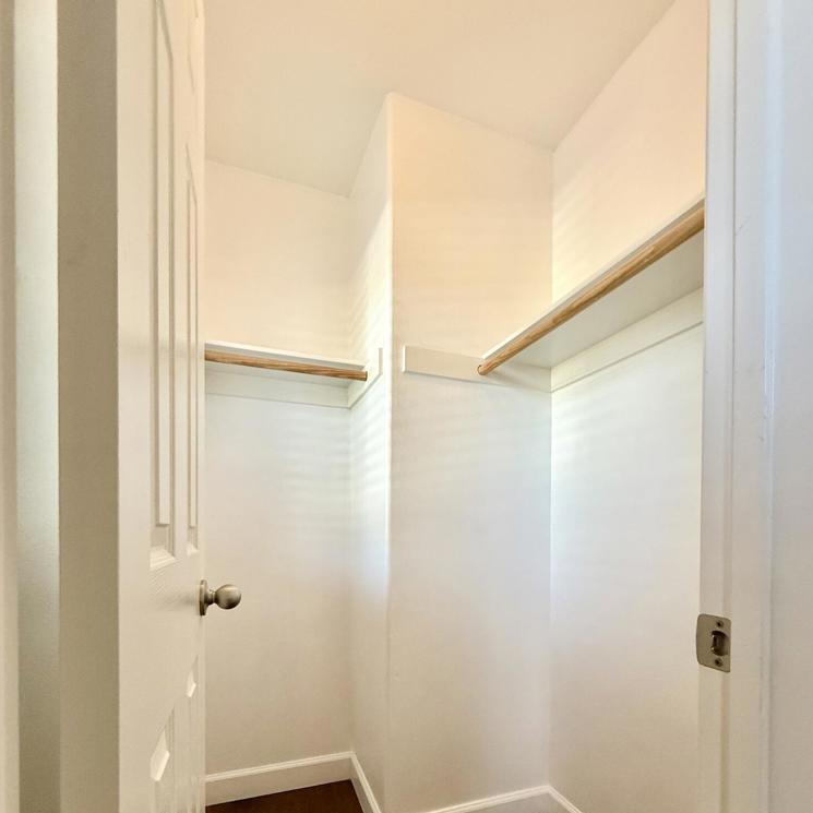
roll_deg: -0.9
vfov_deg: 81.2
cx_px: 418
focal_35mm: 17
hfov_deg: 83.9
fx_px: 452
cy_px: 541
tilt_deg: +0.6
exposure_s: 1/120
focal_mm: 2.22
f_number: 2.2
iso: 320
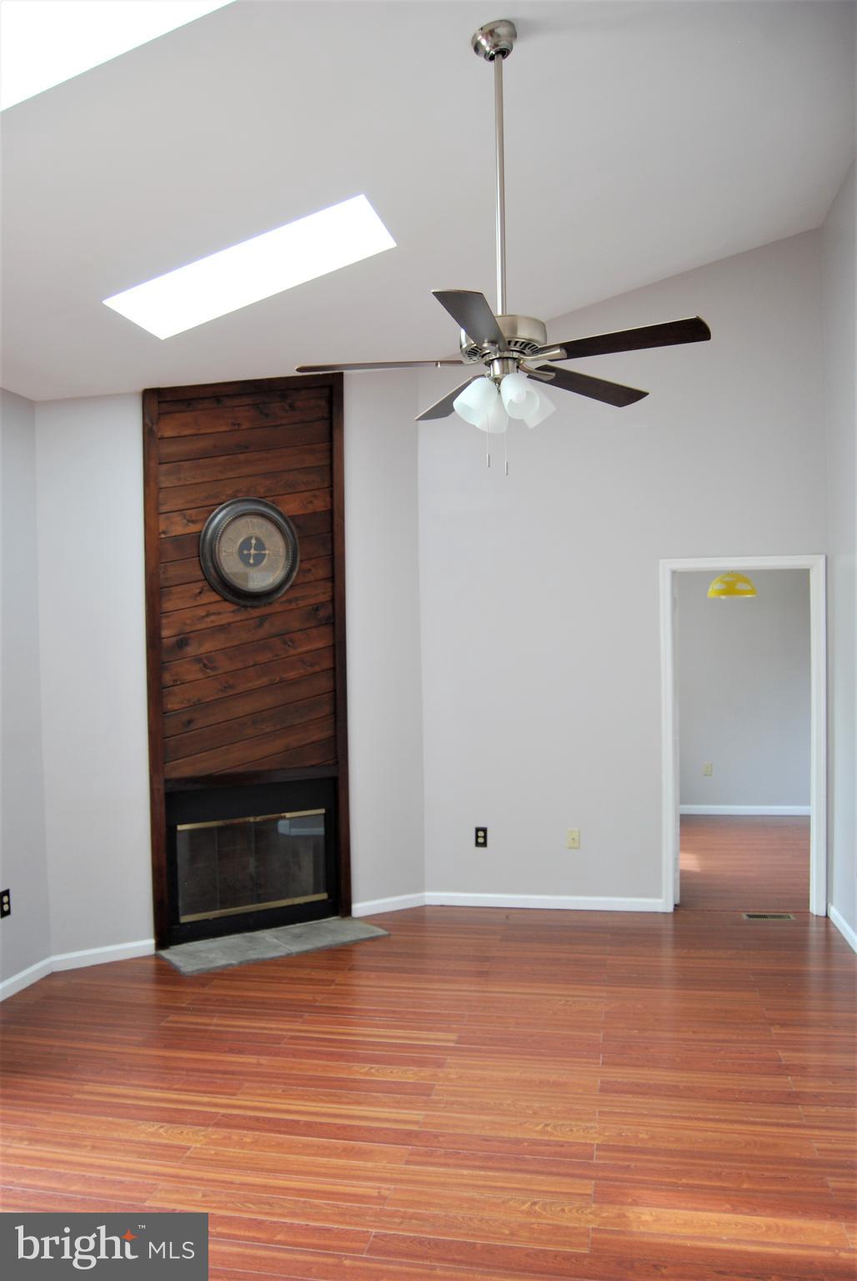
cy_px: 640
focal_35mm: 27
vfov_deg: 67.3
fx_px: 961
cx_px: 428
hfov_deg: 48.0
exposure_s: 1/30
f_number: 3.5
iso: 320
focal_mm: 18
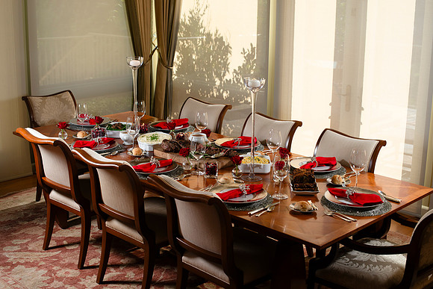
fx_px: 602
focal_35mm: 50
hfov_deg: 39.6
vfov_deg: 27.0
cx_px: 216
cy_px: 144
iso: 320
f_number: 6.3
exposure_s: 1/100
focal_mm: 50
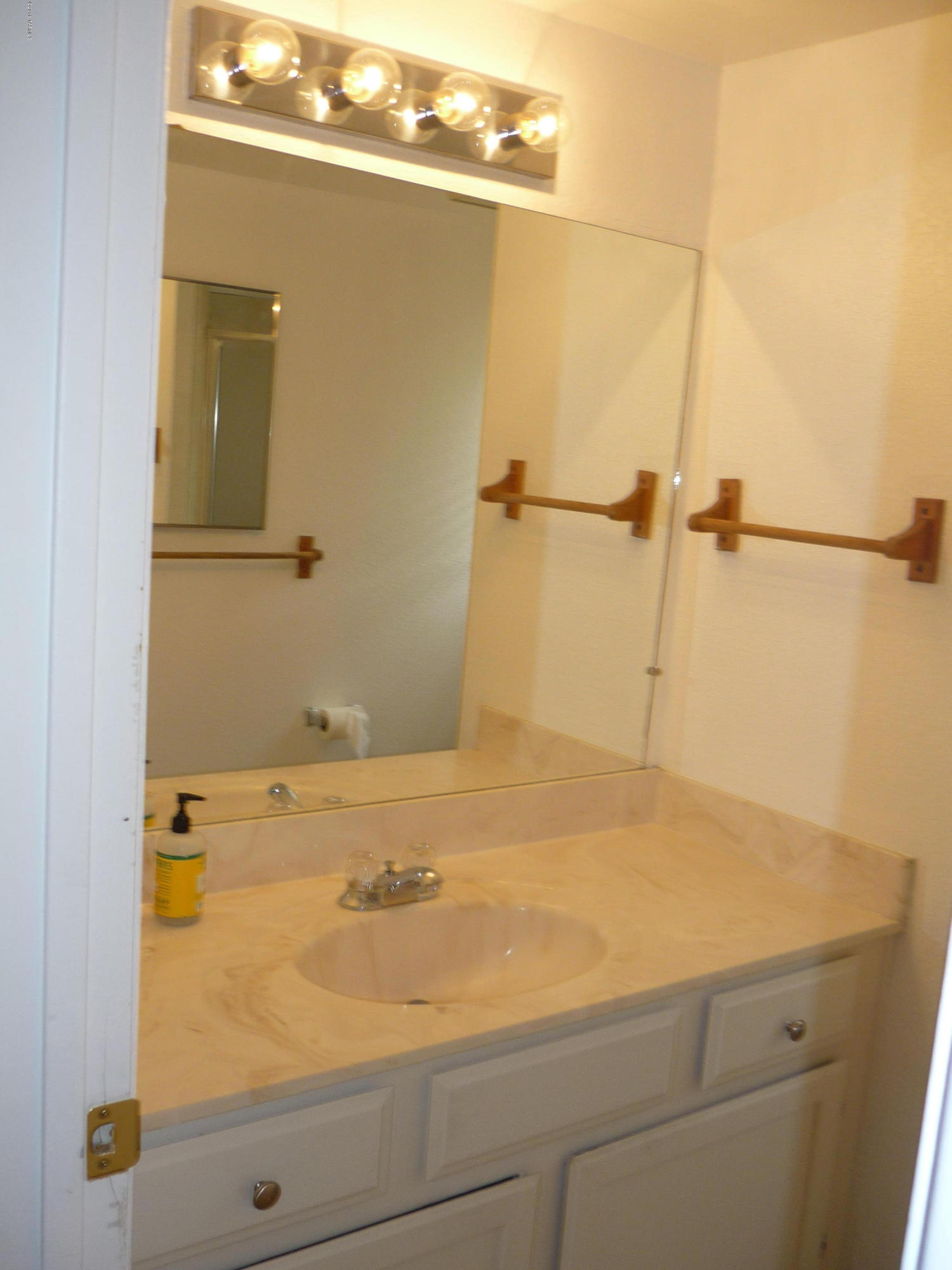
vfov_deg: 55.4
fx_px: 1210
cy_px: 635
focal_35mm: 33
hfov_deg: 42.9
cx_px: 476
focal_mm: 5.5
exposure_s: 1/30
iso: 100
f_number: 2.8
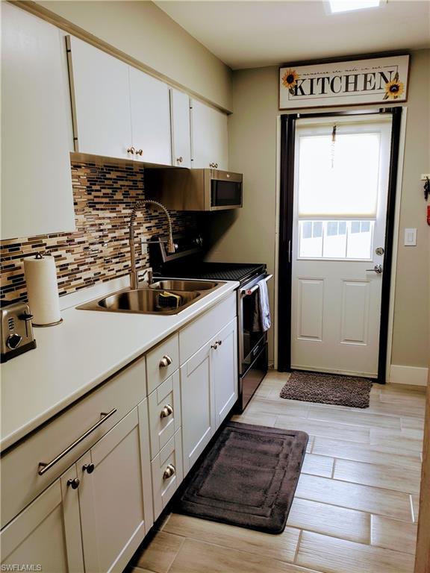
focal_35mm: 26
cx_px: 215
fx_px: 431
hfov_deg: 53.1
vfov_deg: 67.3
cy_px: 286
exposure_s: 1/60
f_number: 2.4
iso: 80
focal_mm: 4.3
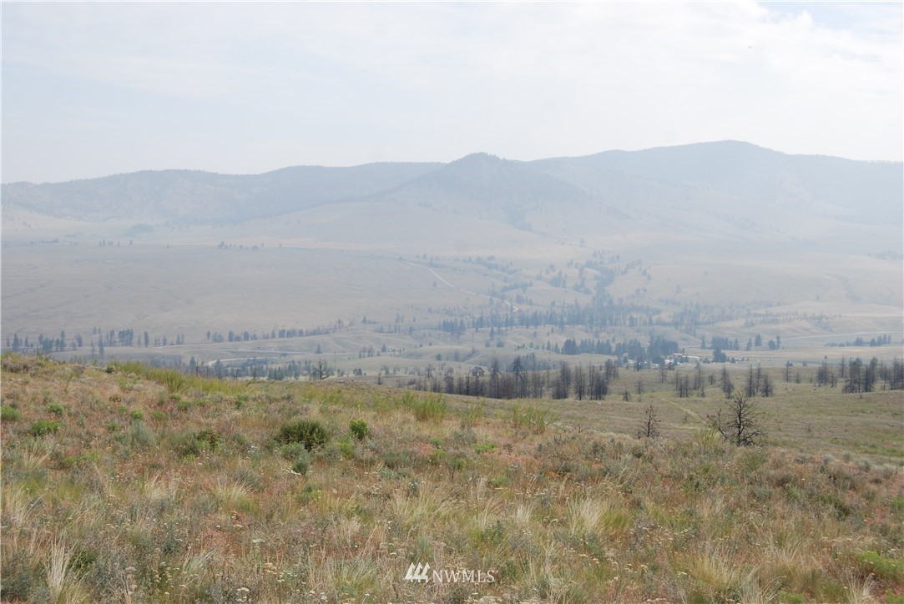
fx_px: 1206
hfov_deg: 41.1
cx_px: 452
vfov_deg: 28.1
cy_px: 302
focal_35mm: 48
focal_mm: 32
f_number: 8
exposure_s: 1/250
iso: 100
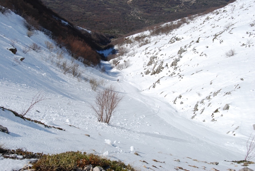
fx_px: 319
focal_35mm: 45
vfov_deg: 29.9
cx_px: 128
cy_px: 86
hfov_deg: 43.6
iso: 100
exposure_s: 1/400
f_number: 10
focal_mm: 30
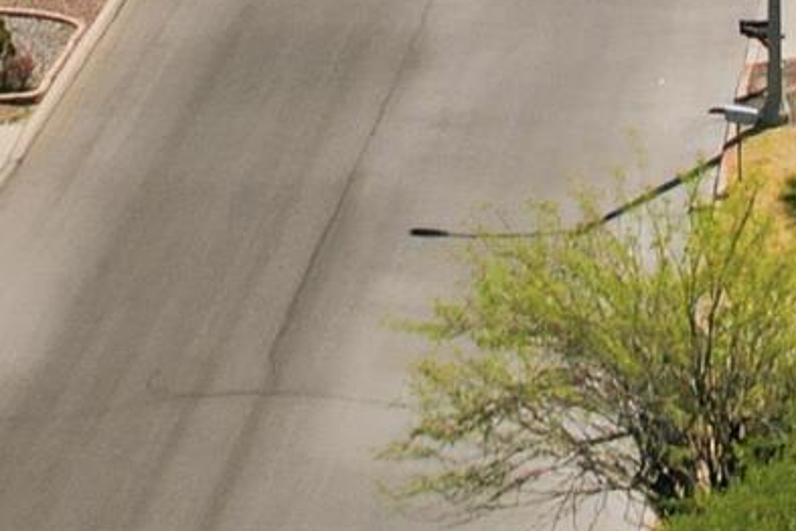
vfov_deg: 7.1
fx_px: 3714
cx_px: 413
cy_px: -1145
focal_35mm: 168
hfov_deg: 12.2
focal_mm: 8.4
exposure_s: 1/4000
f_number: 2.8
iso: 110
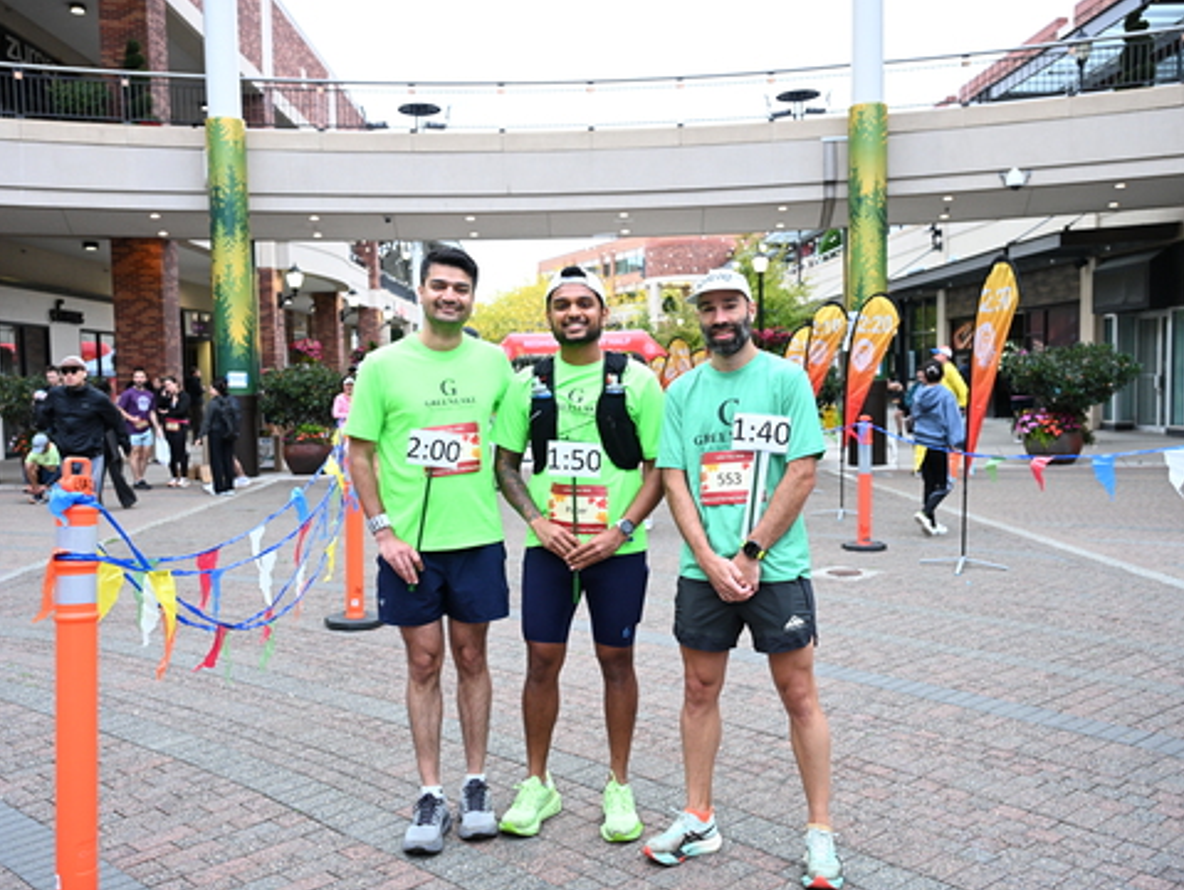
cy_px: 449
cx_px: 564
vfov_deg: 44.2
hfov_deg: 56.8
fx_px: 1095
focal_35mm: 32
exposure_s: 1/320
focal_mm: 29
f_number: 4
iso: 2000
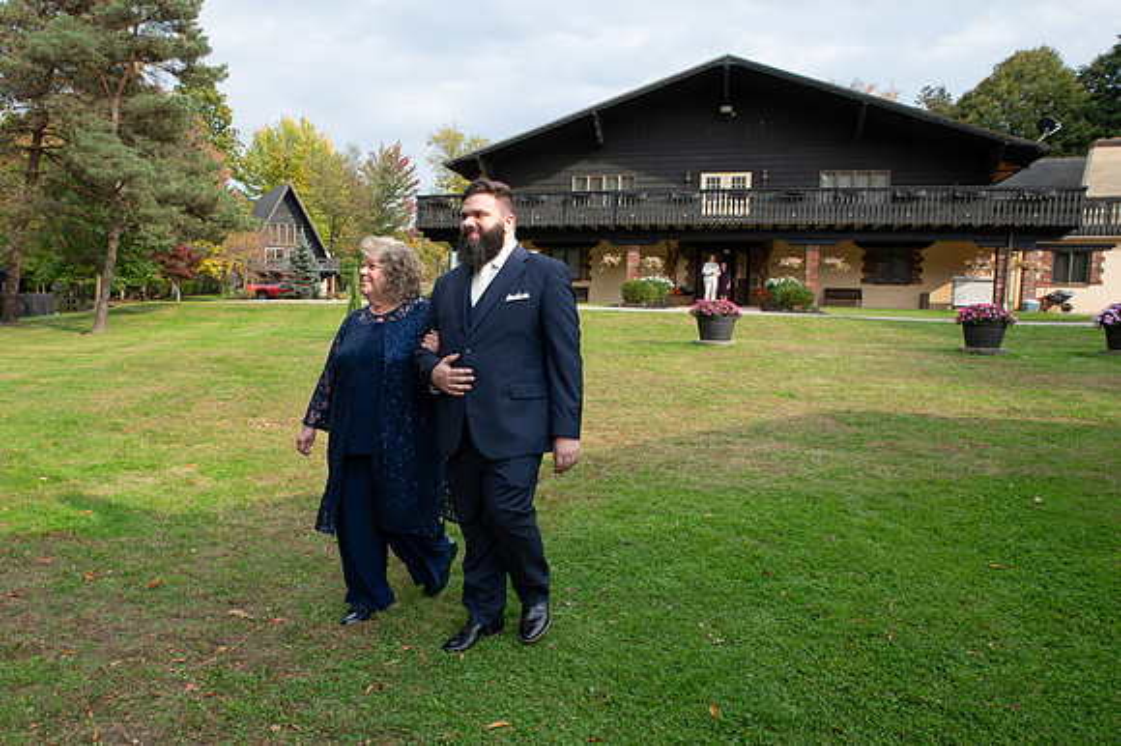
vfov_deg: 43.7
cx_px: 438
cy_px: 440
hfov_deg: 61.7
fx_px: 926
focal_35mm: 30
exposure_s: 1/200
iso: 400
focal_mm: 24
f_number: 9
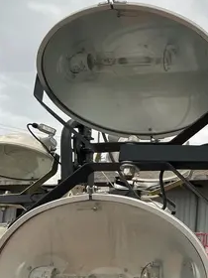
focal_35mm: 68
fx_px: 545
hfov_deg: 19.9
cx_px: 270
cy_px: 180
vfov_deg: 28.4
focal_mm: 5.7
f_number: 1.5
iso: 50
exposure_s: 1/614
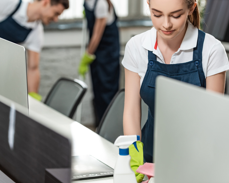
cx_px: 96
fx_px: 834
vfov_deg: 12.5
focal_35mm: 123
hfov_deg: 15.6
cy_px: 82
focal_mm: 98
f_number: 3.2
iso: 320
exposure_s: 1/200
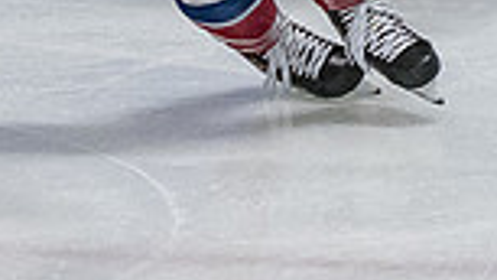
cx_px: 530
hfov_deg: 3.6
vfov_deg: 2.0
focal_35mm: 598
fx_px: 7879
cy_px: -398
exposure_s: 1/800
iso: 2500
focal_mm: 82
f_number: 3.5
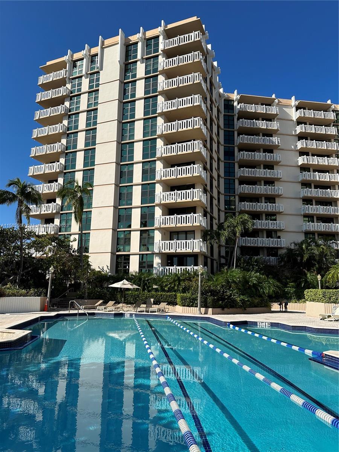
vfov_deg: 71.6
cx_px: 170
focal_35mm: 24
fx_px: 313
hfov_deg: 56.8
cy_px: 226
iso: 80
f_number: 1.78
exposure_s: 1/7042
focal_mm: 6.86
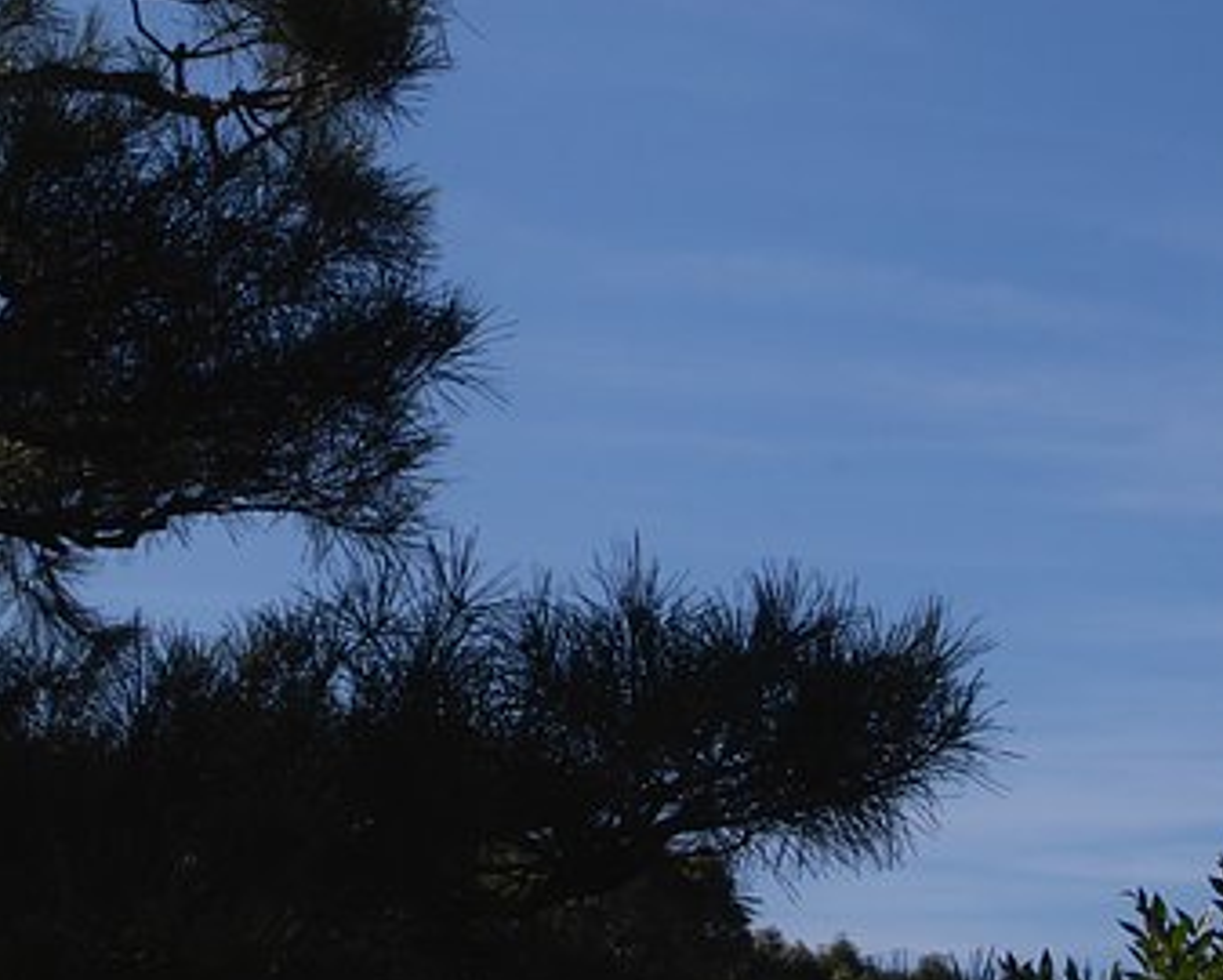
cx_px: 1506
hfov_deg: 18.6
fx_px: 3513
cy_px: -82
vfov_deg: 15.5
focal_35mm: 97
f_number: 8
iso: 100
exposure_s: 1/160
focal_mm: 20
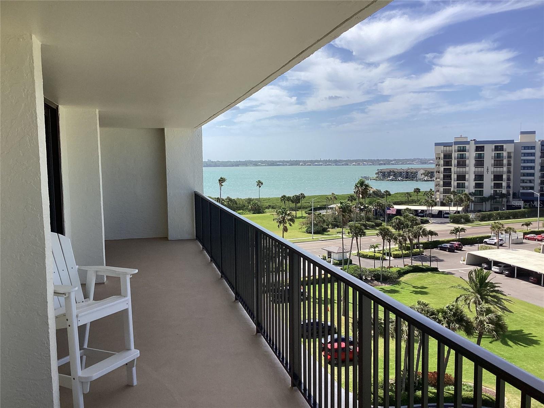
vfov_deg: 45.4
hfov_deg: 58.4
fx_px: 487
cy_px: 204
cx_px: 272
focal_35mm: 31
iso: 25
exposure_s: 1/1456
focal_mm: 3.3
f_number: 2.4
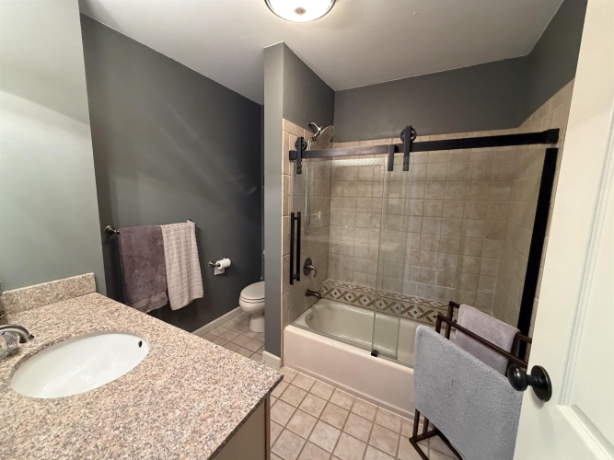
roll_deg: -0.7
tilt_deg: -7.8
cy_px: 230
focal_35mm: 14
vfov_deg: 85.7
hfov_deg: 102.1
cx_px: 307
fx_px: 248
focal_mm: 2.22
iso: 640
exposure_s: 1/60
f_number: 2.2
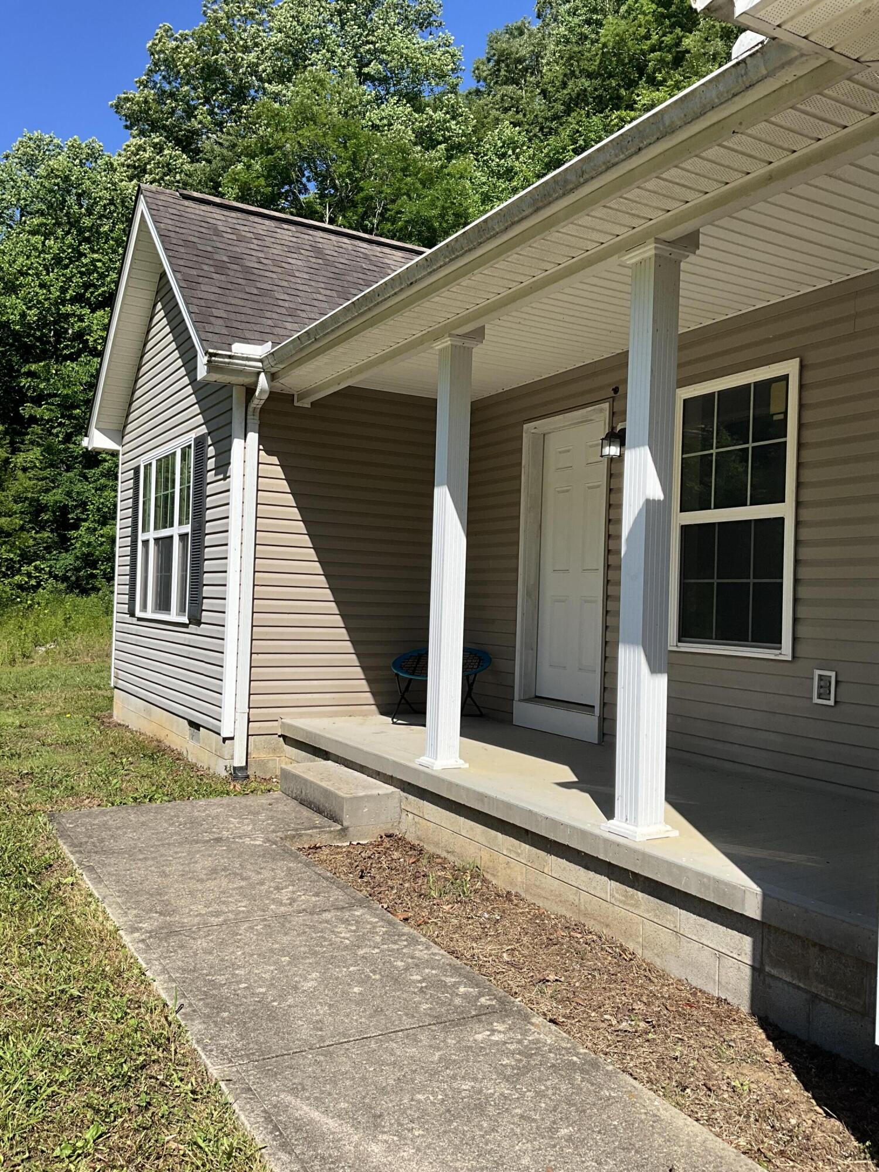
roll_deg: -2.9
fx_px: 982
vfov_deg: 61.7
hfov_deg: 48.2
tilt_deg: +1.1
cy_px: 586
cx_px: 440
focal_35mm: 29
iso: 25
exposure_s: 1/1626
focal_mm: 3
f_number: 1.8
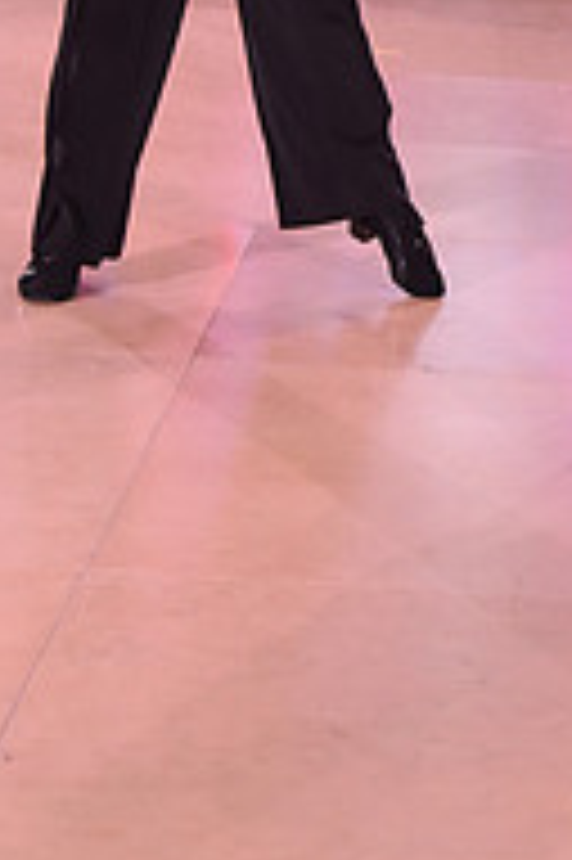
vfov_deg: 12.5
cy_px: -369
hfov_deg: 8.6
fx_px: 3772
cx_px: 601
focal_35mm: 158
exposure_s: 1/320
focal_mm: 52
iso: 2500
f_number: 6.3
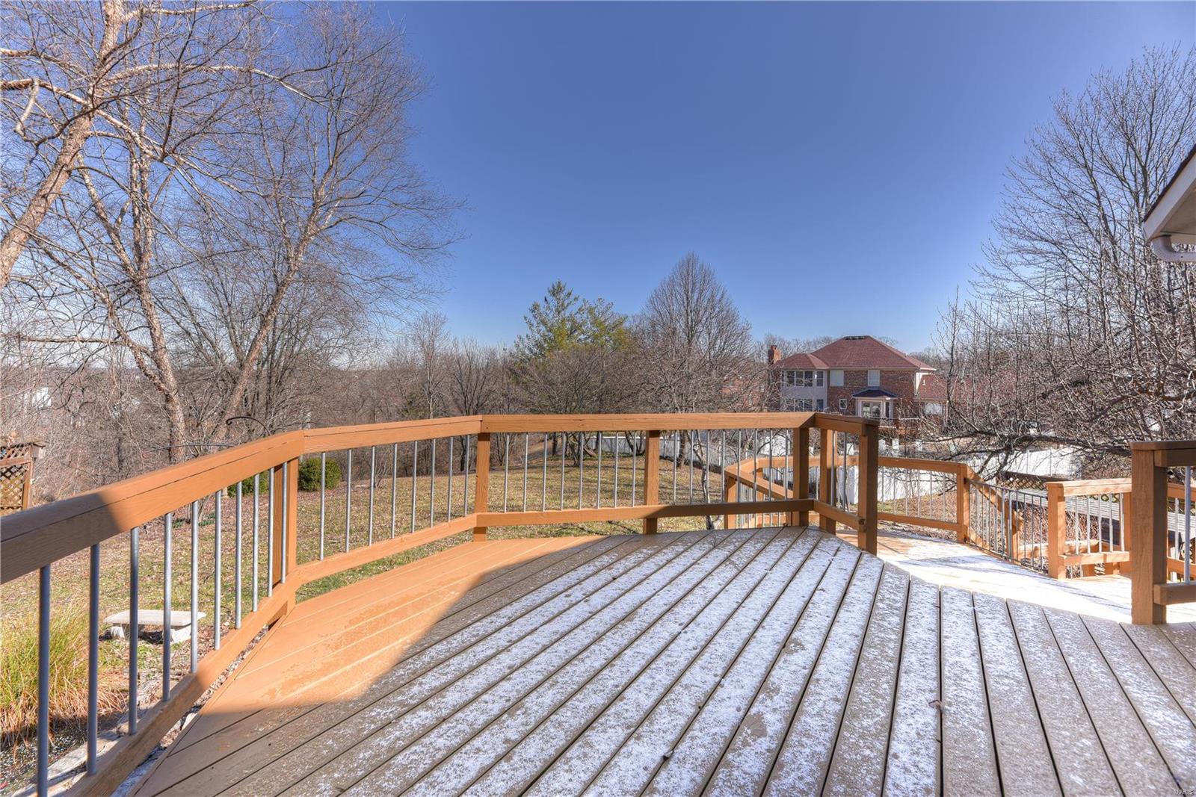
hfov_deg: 104.2
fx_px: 465
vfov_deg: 81.2
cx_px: 598
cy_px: 398
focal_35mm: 14
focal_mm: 14
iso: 100
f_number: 8
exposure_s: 1/500
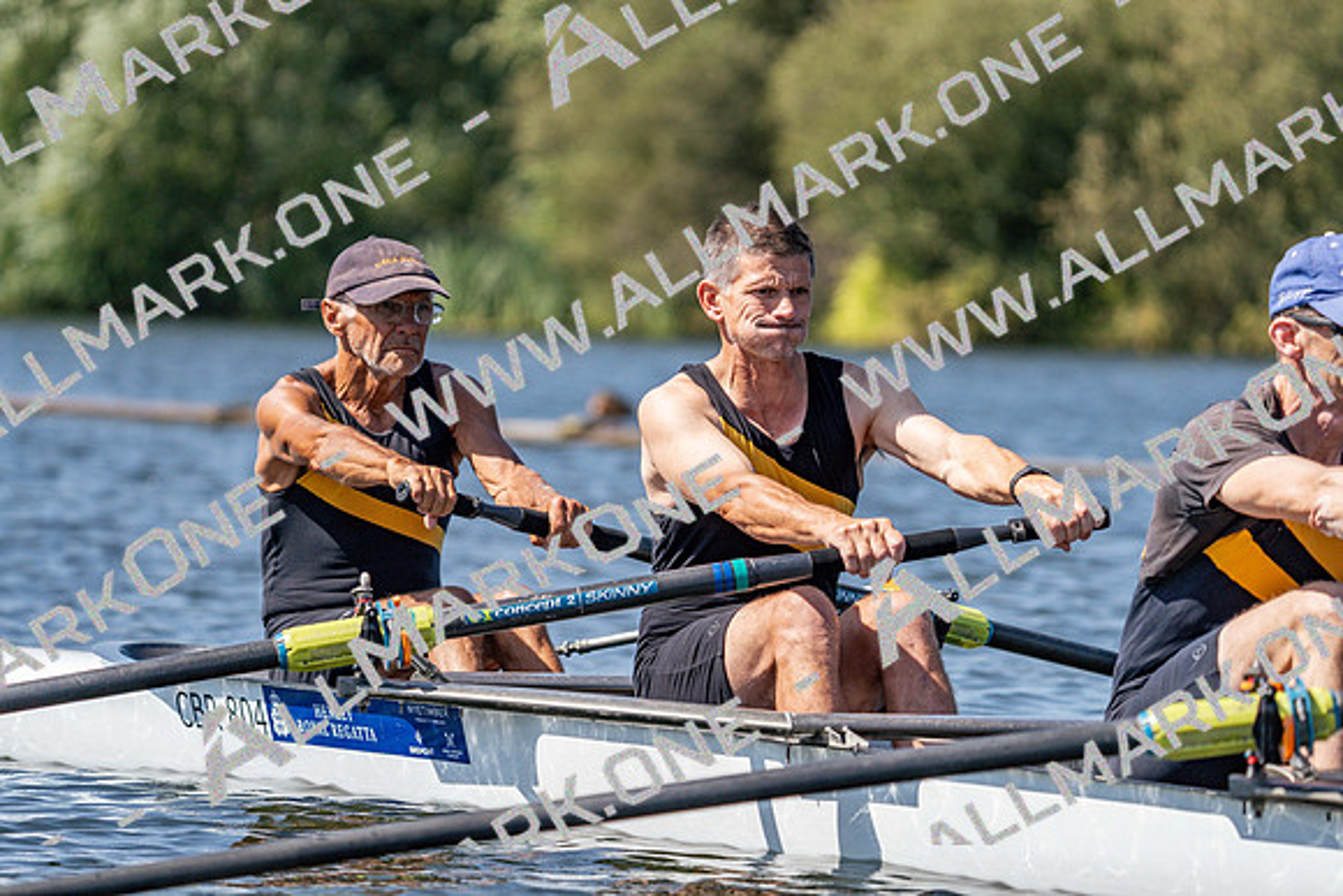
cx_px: 672
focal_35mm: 295
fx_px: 11007
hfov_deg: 7.0
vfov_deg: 4.7
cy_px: 448
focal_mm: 295
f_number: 5.6
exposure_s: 1/2000
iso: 320
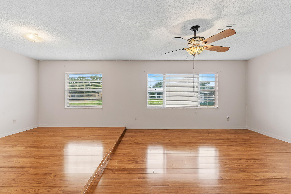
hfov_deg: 104.3
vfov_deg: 81.2
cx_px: 146
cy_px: 97
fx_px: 113
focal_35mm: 14
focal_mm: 14
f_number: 9
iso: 250
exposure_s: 1/2.5
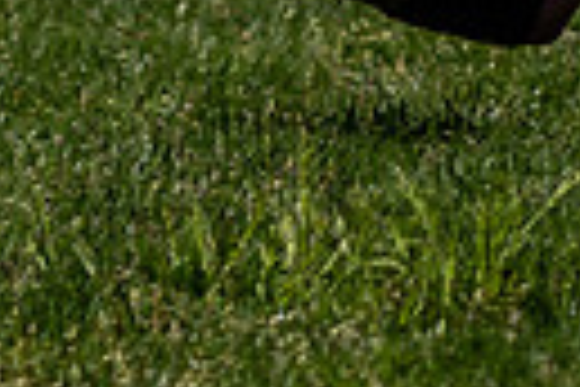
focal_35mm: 895
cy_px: -385
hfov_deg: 2.3
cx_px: 766
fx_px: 14418
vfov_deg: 1.5
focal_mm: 102
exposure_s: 1/2000
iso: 100
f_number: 4
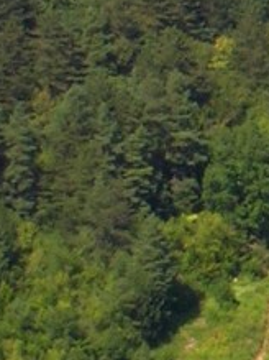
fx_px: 6192
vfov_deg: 3.3
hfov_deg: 2.5
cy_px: 179
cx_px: 697
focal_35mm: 597
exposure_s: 1/102
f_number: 8.2
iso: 50
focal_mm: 17.1
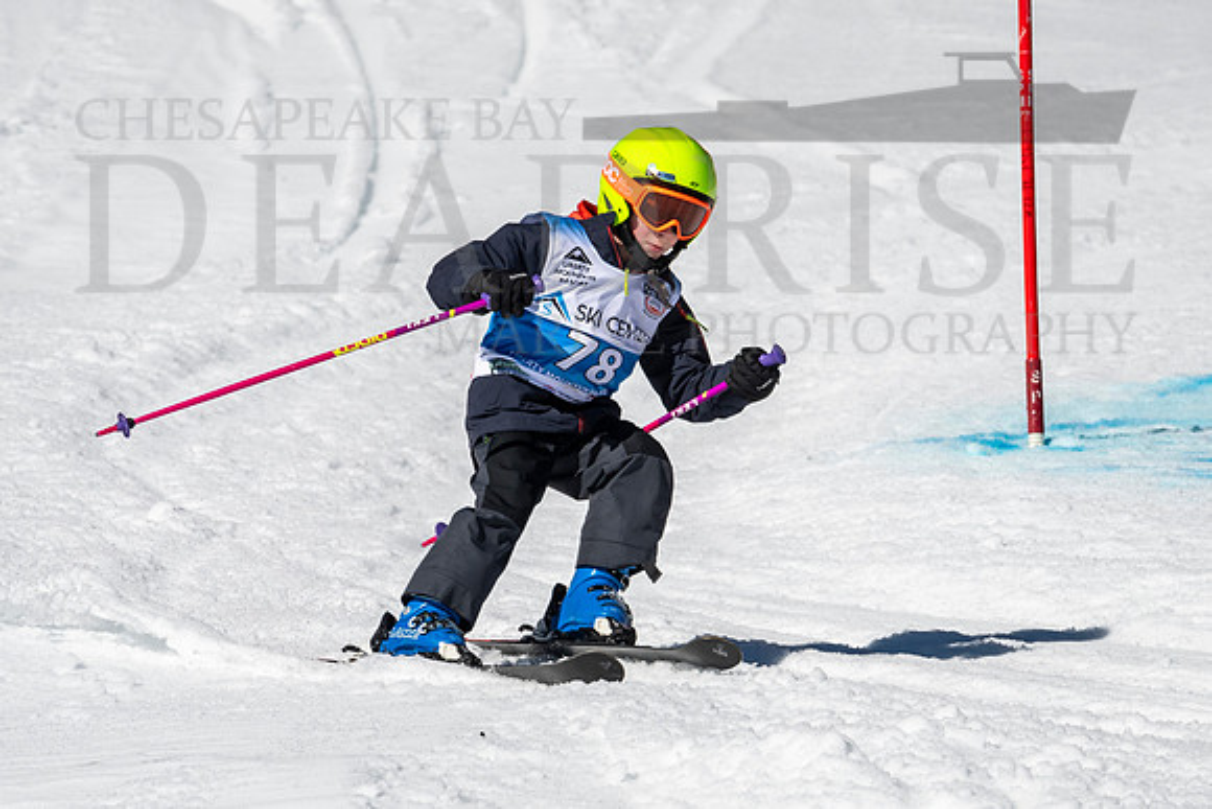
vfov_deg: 1.6
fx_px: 28664
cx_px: 645
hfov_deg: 2.4
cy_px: 449
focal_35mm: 851
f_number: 8
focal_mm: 400
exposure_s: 1/2000
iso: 200
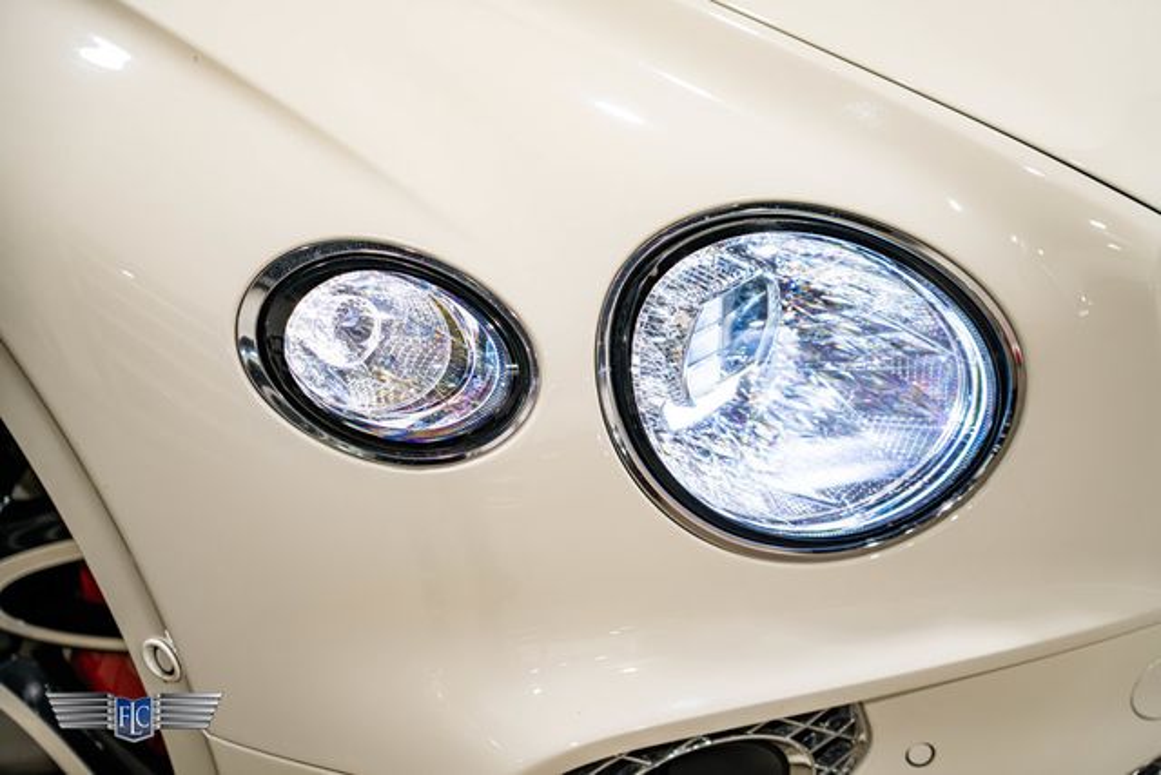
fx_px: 2387
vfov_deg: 18.4
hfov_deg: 27.3
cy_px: 388
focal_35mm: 74
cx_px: 580
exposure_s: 1/125
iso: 1250
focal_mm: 74
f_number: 4
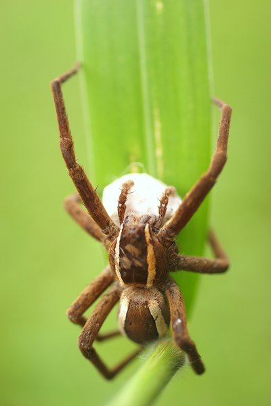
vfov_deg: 27.0
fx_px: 847
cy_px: 203
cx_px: 136
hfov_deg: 18.2
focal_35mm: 75
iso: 100
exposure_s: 1/400
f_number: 3.2
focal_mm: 50
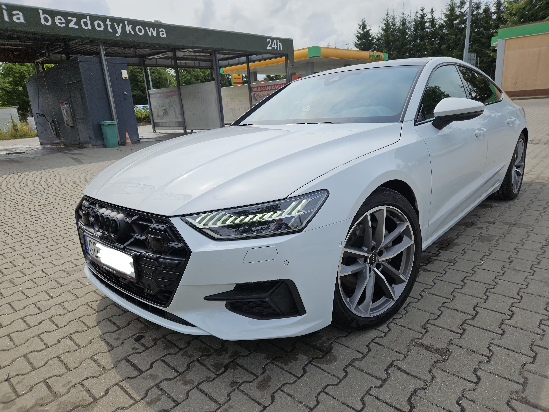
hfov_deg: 73.9
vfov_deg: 58.9
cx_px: 274
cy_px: 206
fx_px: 365
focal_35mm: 23
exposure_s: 1/2500
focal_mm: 5.4
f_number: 1.8
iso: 25
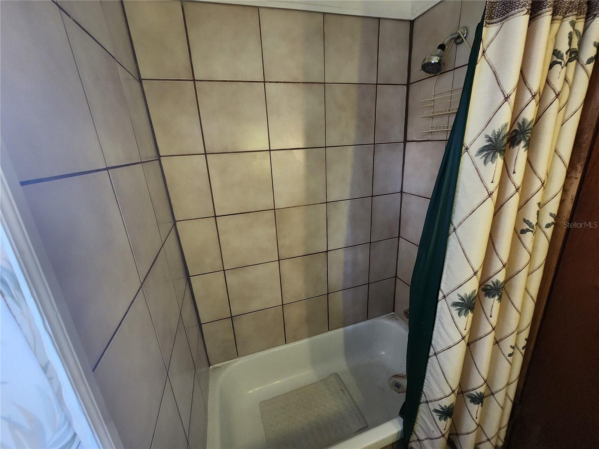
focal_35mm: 13
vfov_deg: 89.9
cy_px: 224
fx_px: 225
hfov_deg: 106.2
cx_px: 300
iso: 500
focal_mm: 2.2
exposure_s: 1/30
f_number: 2.2
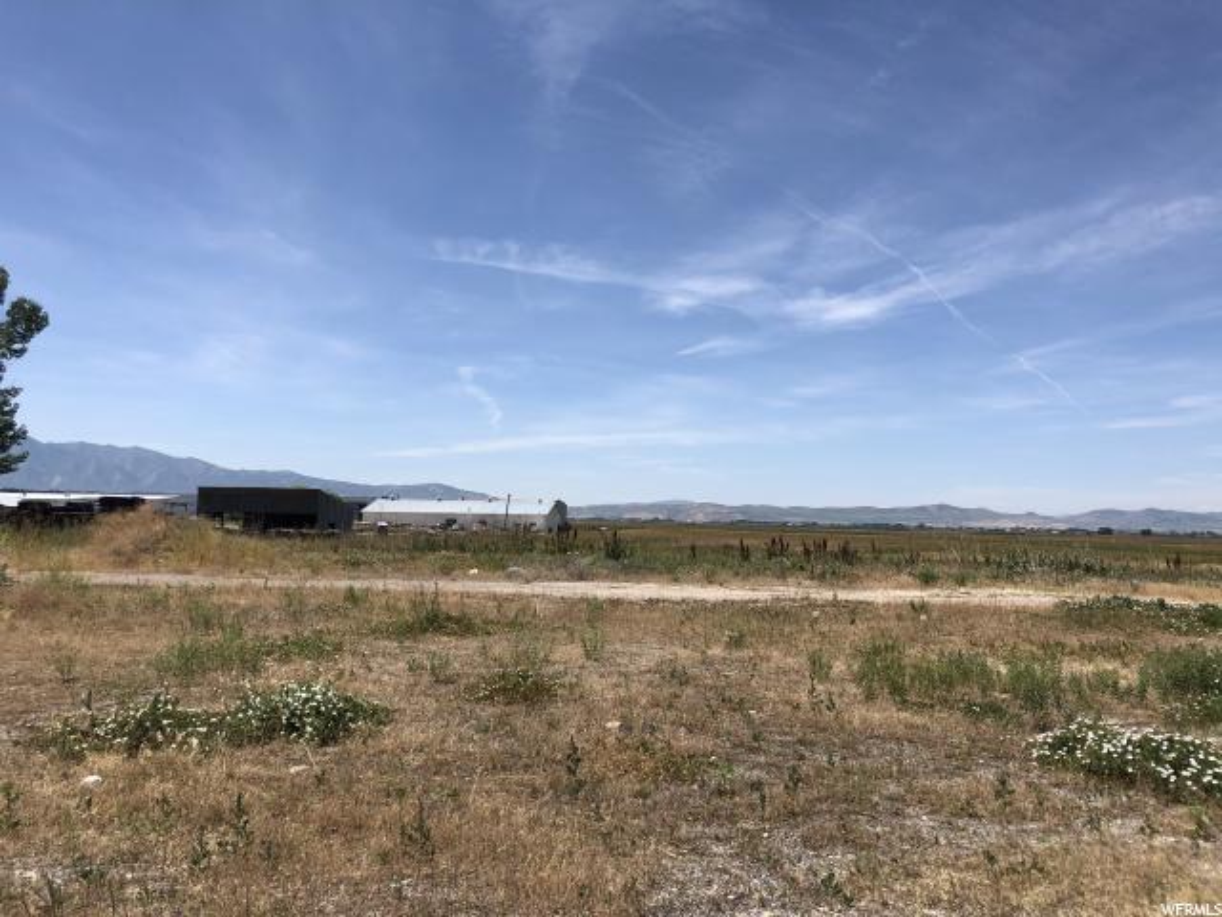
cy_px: 458
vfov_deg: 49.7
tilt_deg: +3.7
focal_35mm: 28
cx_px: 611
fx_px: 988
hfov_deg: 63.4
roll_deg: -0.6
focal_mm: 4
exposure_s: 1/3003
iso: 20
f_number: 1.8
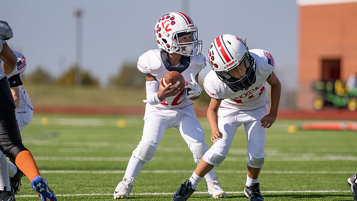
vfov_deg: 4.0
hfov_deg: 7.2
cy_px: 105
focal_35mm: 301
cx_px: 178
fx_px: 2850
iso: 160
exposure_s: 1/3200
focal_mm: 267
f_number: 4
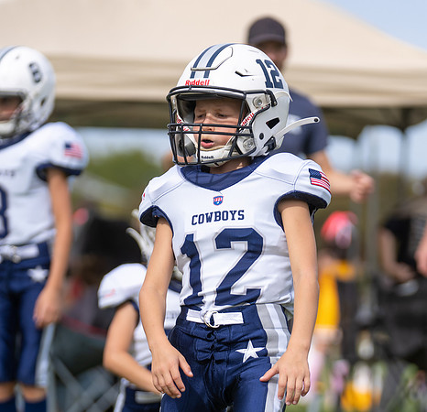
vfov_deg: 5.7
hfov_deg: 5.9
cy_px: 324
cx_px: 216
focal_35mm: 300
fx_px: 4120
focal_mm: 151
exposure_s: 1/1600
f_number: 2.8
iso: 100
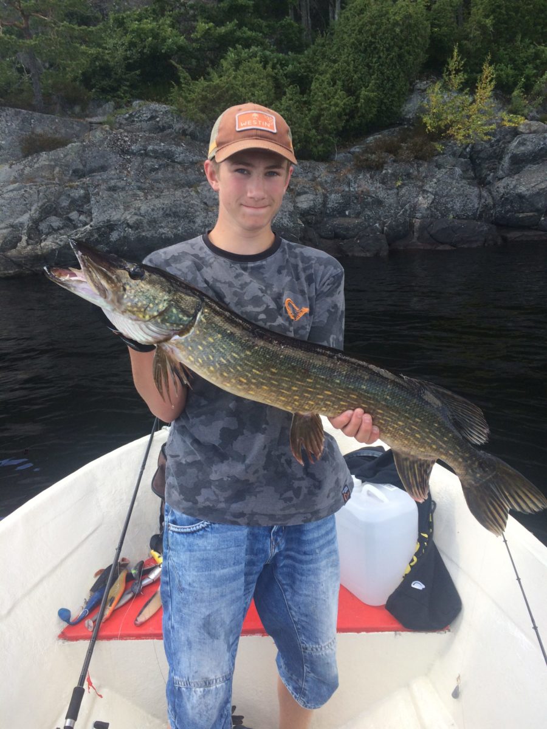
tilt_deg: -14.1
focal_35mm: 29
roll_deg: +3.8
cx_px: 274
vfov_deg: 61.7
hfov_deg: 48.2
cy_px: 364
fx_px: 611
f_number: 2.2
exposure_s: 1/466
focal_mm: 4.15
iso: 32
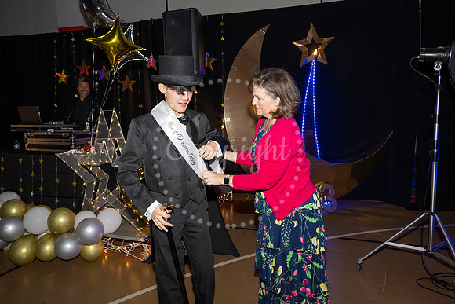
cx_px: 228
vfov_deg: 46.4
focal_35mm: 28
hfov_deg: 65.5
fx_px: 354
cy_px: 152
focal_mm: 28
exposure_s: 1/100
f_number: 5.6
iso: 1000
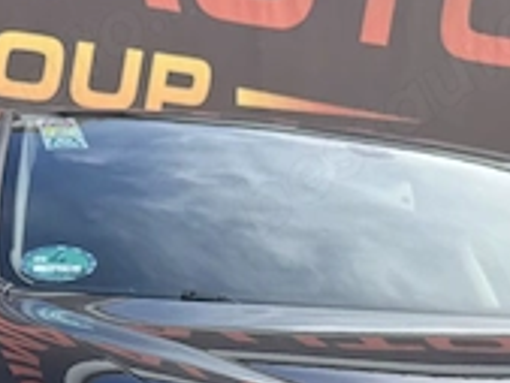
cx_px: 269
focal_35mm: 85
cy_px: 588
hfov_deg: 23.0
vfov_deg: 15.9
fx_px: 1253
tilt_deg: -5.0
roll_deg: -1.1
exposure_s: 1/1597
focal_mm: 6.76
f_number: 1.78
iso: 80
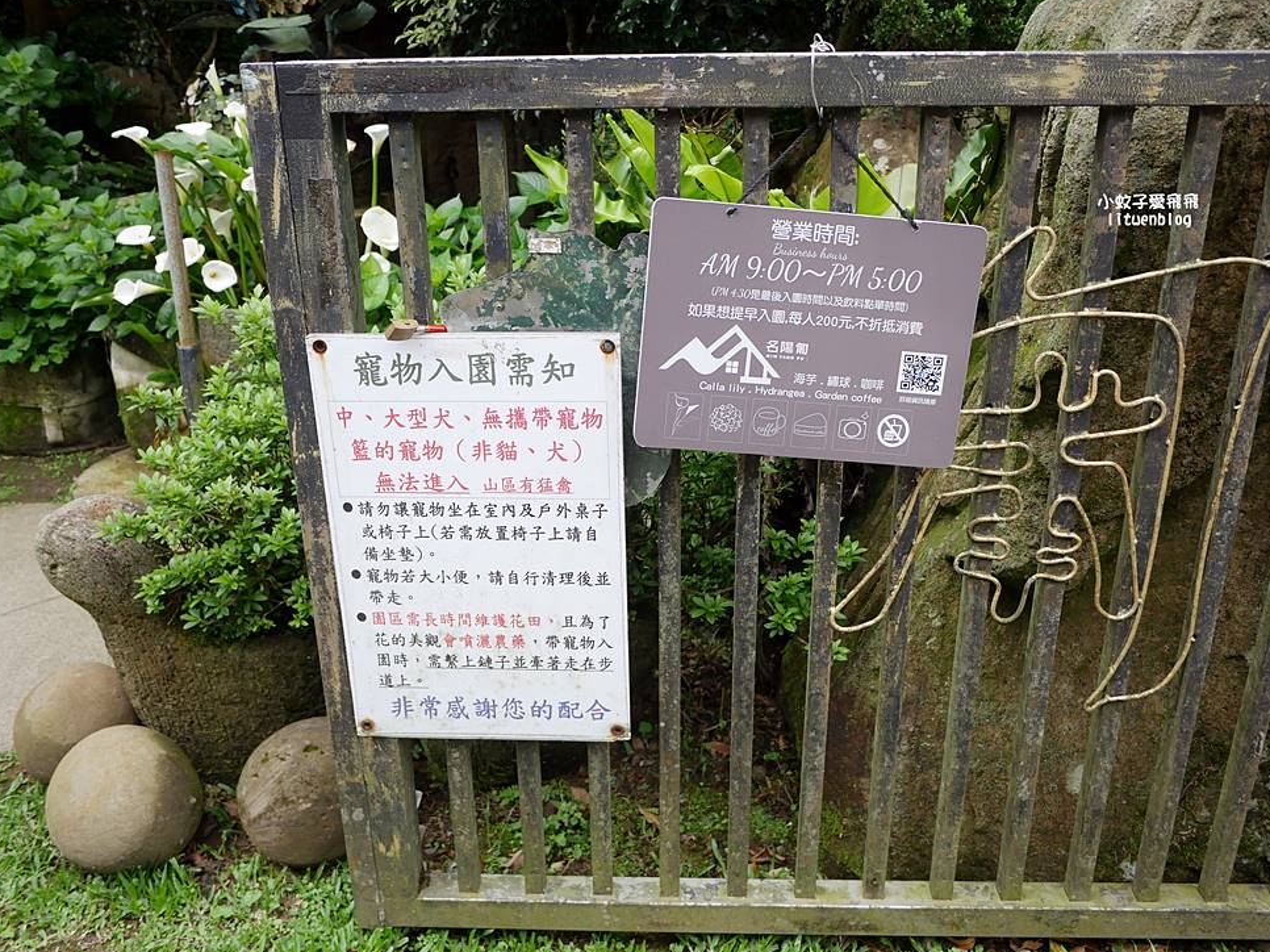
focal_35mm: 29
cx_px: 643
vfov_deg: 48.2
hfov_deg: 61.7
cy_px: 466
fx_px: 1064
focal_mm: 14
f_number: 2.8
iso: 200
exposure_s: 1/500
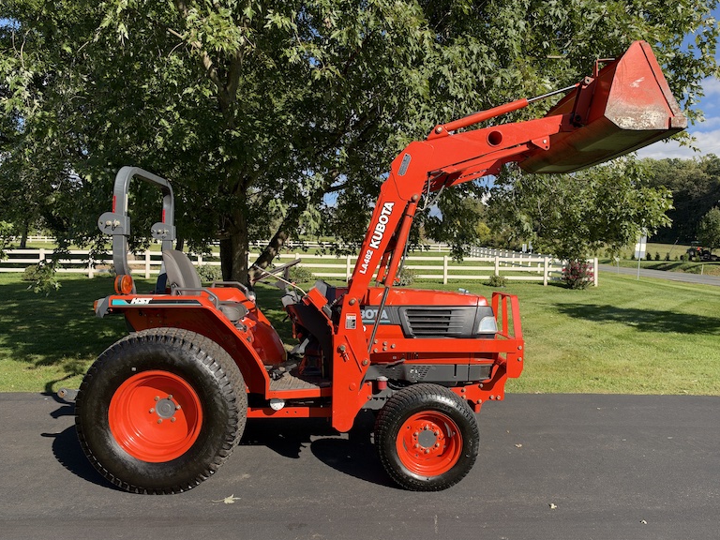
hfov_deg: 69.4
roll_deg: -1.7
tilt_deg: -1.5
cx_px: 364
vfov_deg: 54.9
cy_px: 280
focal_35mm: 25
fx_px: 520
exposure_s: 1/2033
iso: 64
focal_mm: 6.93
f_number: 1.8
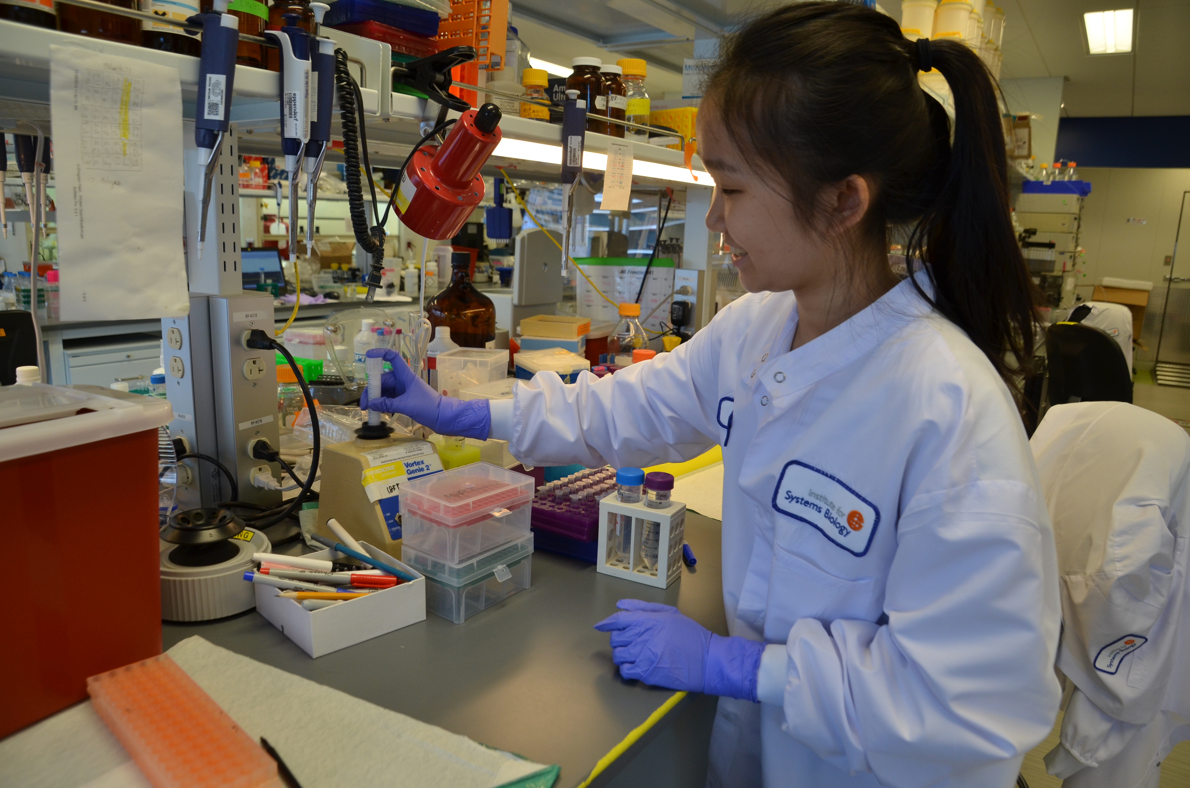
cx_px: 595
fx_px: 792
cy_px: 394
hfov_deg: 73.9
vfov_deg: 52.9
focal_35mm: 24
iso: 400
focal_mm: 16
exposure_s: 1/80
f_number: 4.5
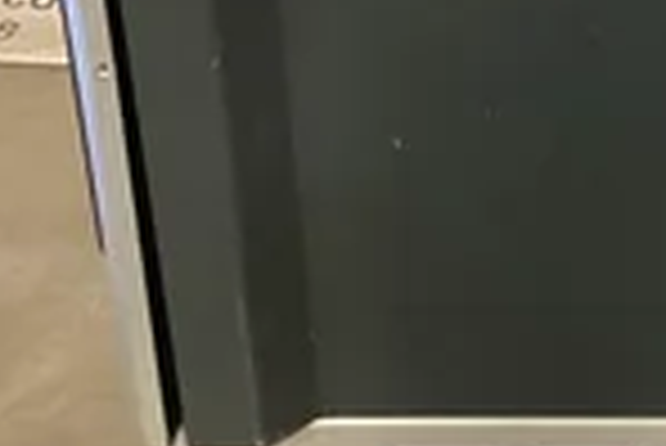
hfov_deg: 22.6
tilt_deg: -24.6
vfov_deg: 15.3
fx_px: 1611
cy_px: -63
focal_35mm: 87
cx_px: 634
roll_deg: +1.8
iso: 640
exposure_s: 1/25
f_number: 2.4
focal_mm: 3.3
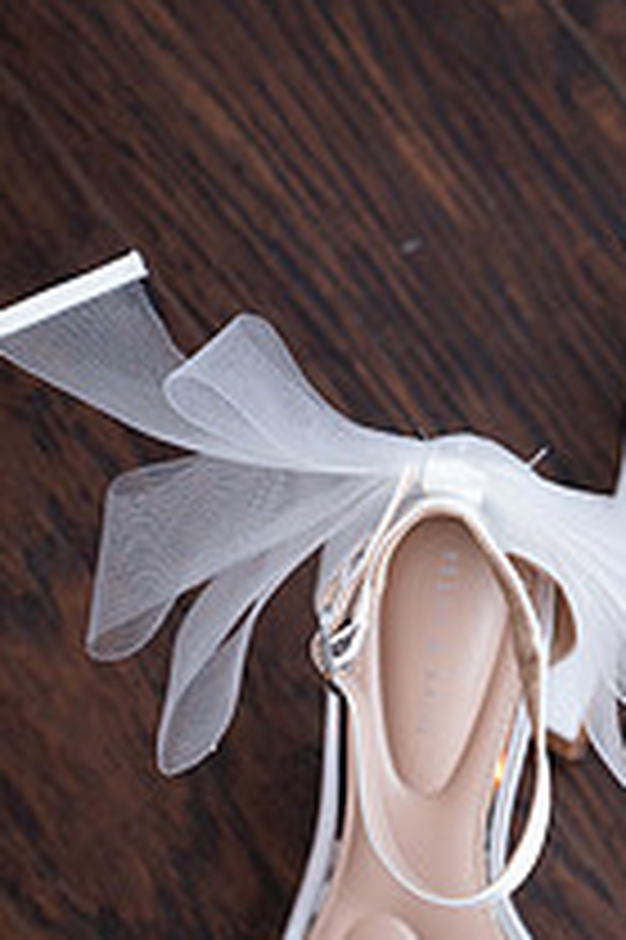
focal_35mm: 140
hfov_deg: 9.7
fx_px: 3657
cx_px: 633
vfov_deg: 14.6
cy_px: 630
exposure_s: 1/80
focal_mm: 65
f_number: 4
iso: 640
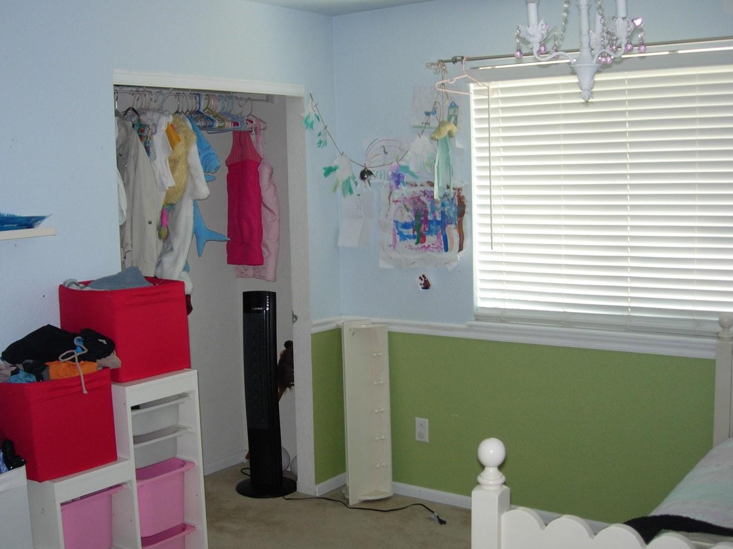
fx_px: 932
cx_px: 312
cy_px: 291
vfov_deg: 32.9
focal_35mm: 44
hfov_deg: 42.8
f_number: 2.8
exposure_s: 1/32
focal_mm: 7.8
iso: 79
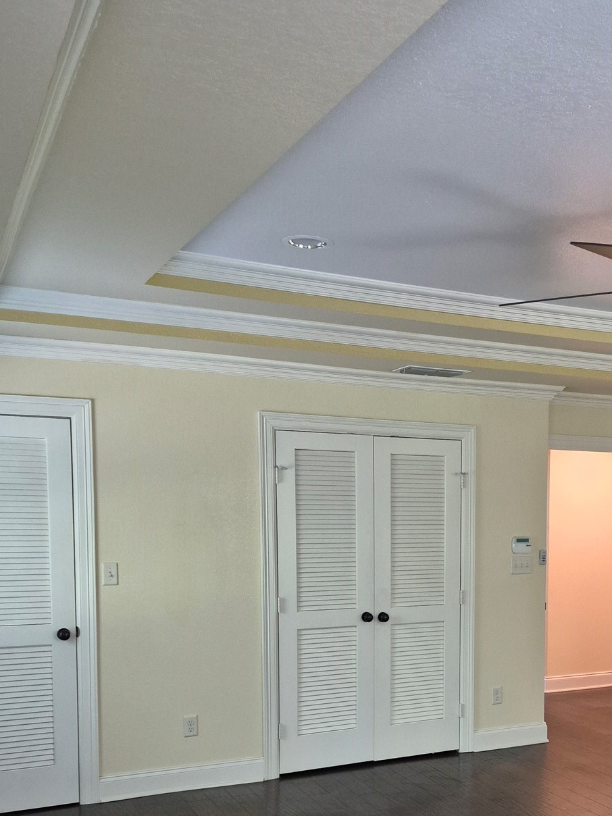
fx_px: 919
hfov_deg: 35.8
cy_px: 569
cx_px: 476
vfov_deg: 46.8
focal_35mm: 39
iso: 640
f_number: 1.8
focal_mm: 5.4
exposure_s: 1/120
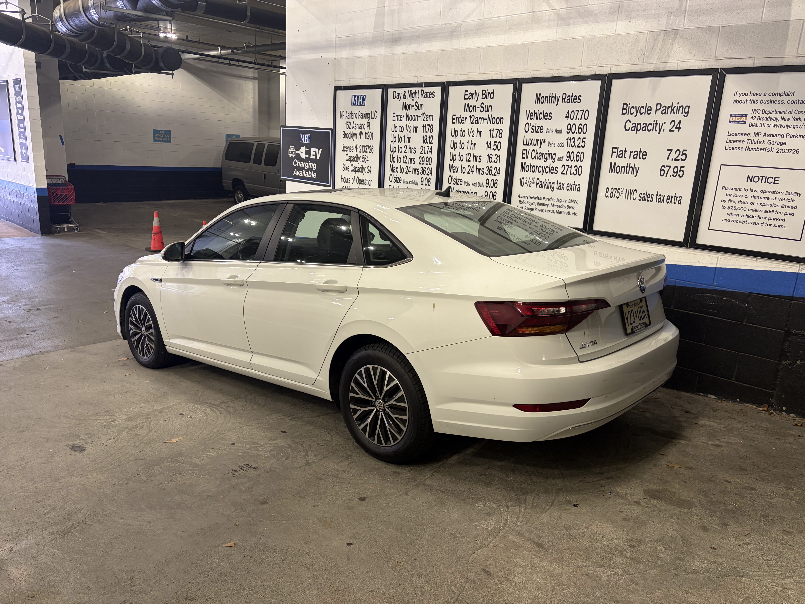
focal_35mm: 26
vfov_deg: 53.1
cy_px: 302
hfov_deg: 67.3
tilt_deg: -14.7
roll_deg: -2.1
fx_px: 605
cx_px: 402
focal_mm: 5.96
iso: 100
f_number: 1.6
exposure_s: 1/60
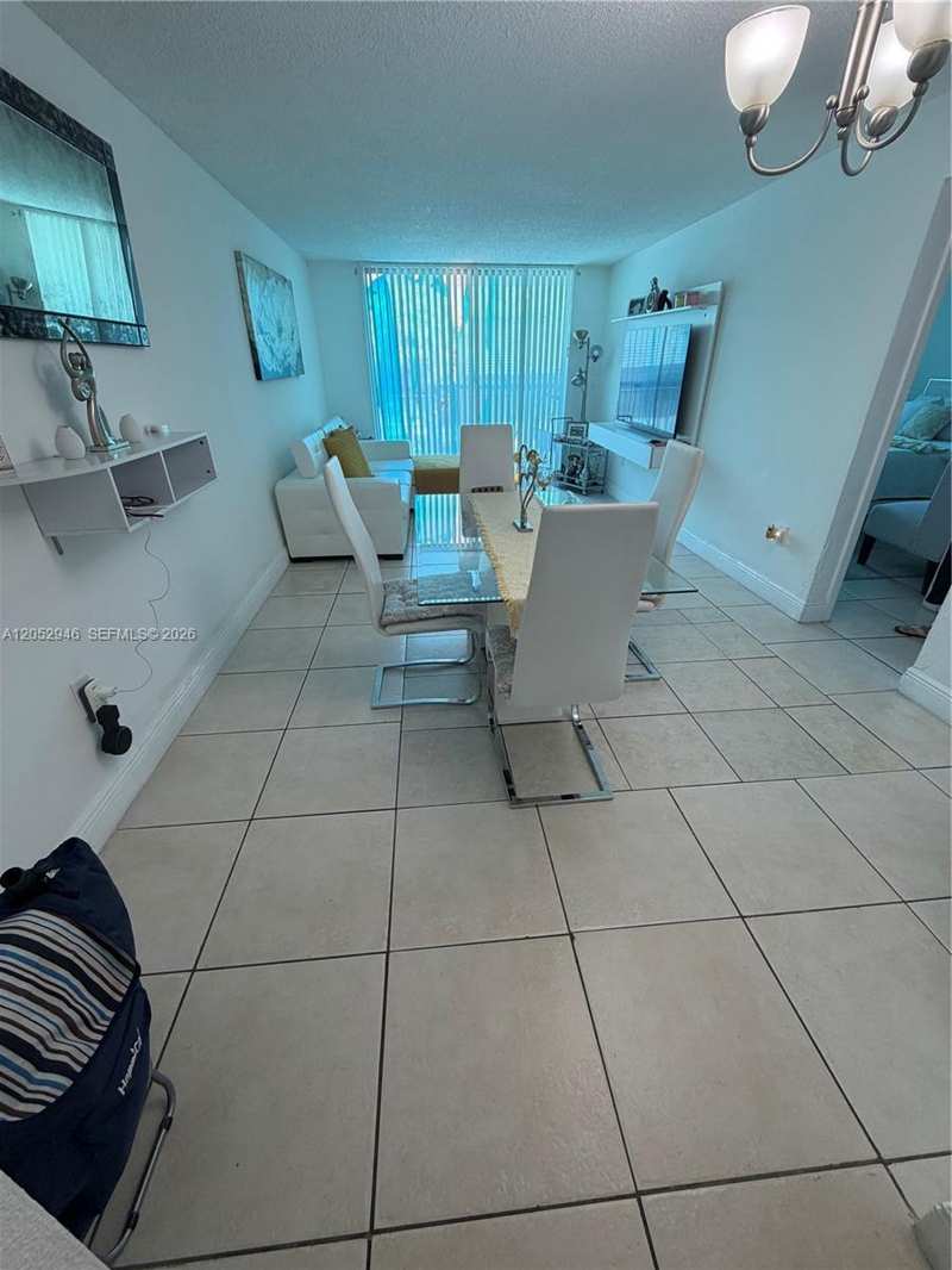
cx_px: 476
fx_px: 513
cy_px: 635
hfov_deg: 85.7
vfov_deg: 102.1
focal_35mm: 14
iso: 160
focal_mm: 2.22
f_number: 2.2
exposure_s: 1/120
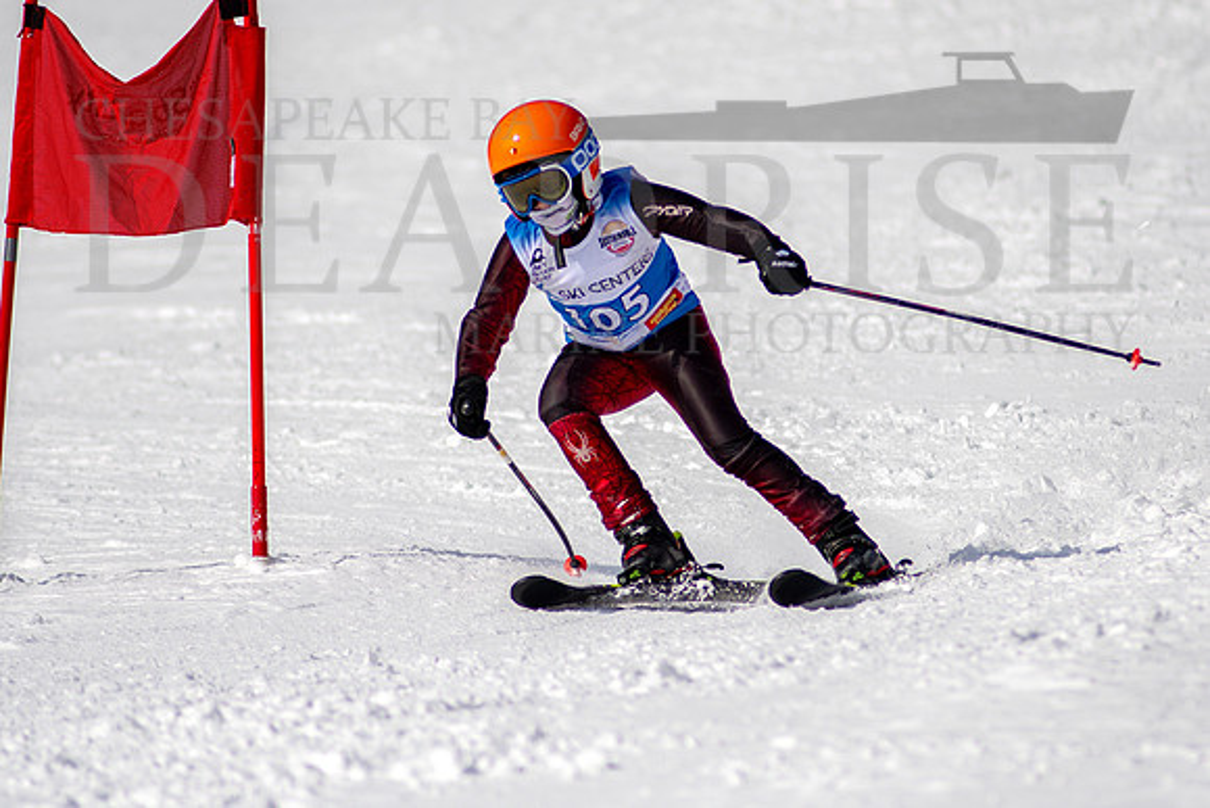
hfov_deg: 3.2
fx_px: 21427
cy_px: 340
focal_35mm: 637
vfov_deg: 2.2
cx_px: 632
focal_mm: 300
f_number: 2.8
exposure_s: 1/6400
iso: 100
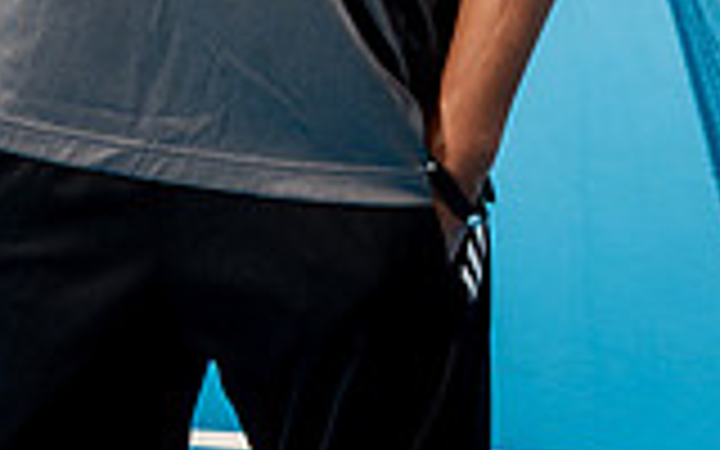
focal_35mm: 163
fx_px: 3198
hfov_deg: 12.8
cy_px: -504
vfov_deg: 7.7
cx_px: 225
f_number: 11
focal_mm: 57
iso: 100
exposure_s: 1/200
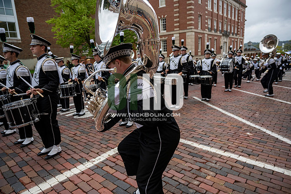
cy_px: 97
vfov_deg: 53.2
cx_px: 146
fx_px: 194
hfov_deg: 73.7
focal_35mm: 24
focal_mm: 24
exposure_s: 1/1600
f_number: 4
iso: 500
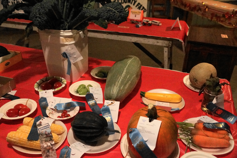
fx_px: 197
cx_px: 118
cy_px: 79
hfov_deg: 61.9
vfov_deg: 43.6
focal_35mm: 30
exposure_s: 1/60
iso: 5000
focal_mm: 20
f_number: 4
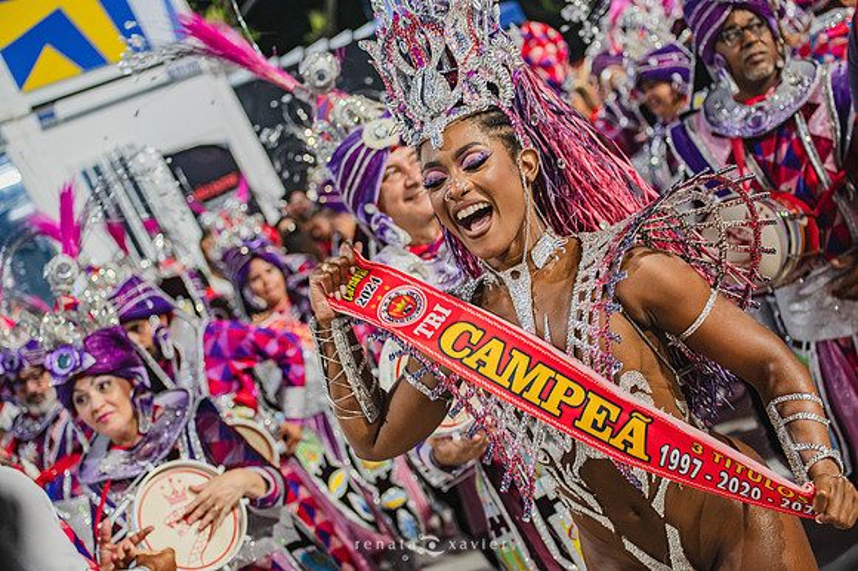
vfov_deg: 19.4
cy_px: 286
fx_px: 1667
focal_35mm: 70
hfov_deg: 28.9
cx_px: 429
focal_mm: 70
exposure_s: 1/160
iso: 2500
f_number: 4.5
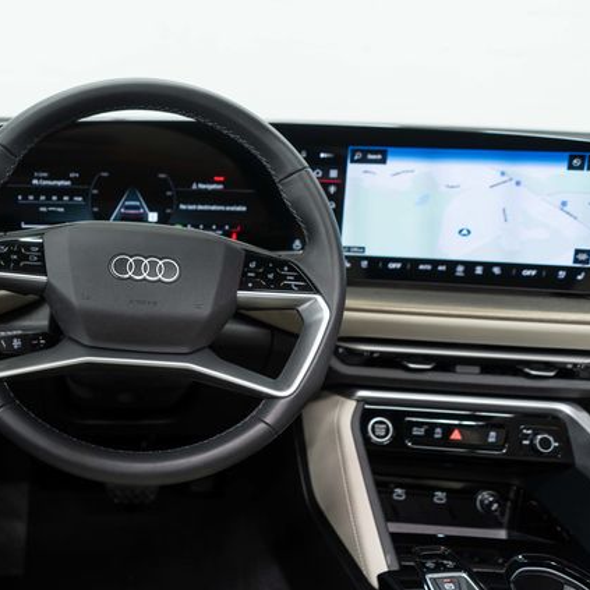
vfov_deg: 46.0
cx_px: 148
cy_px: 296
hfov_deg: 44.5
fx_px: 694
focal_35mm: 36
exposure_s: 1/50
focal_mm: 28
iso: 640
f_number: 3.2
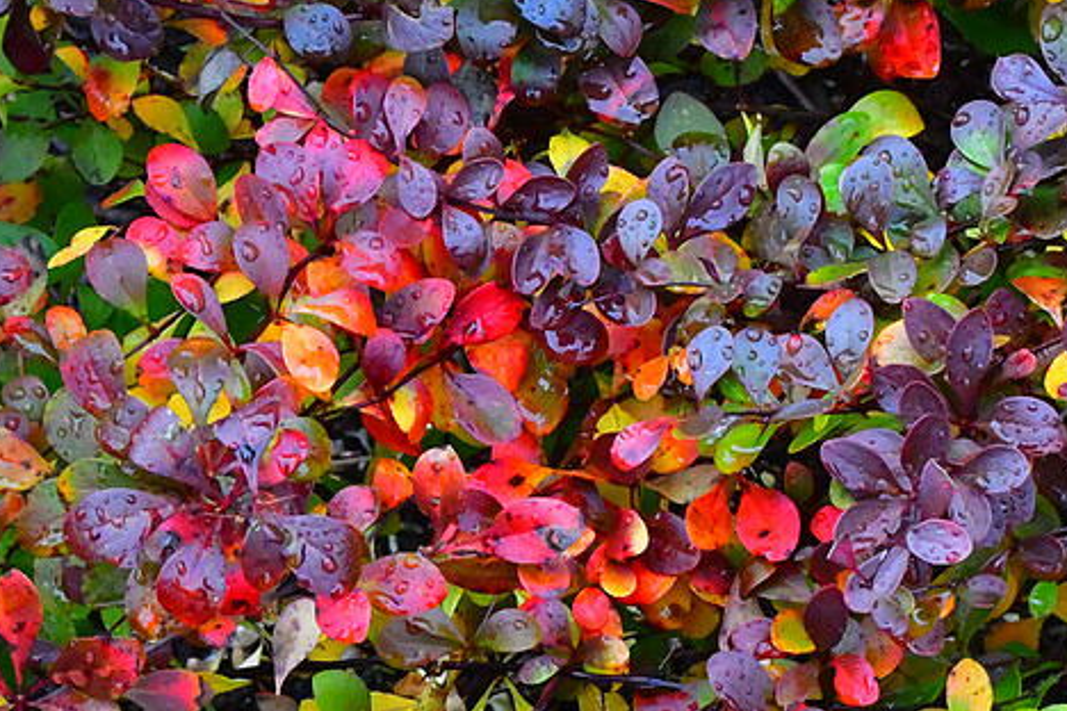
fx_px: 4179
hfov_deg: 14.5
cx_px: 363
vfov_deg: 9.6
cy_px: 747
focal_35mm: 141
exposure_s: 1/60
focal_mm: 40
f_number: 16
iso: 5000
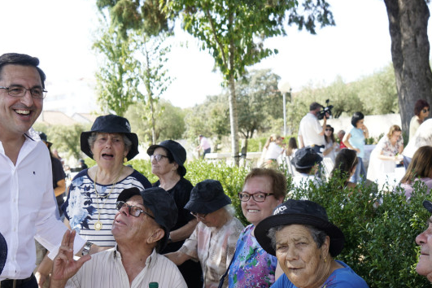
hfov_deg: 35.6
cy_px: 229
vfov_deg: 23.8
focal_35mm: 56
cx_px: 198
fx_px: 672
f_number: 5
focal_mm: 31
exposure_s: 1/125
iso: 100
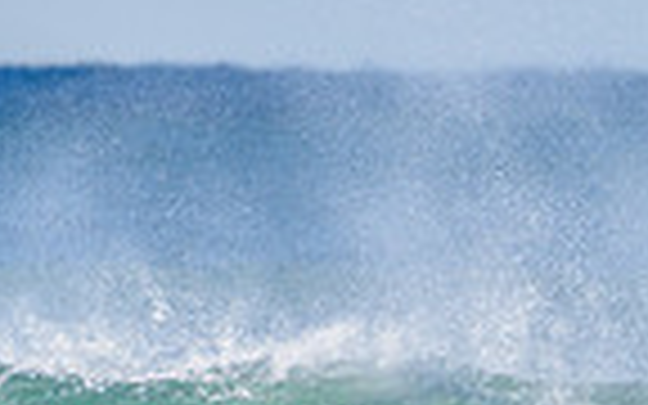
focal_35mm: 2094
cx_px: 831
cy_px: 592
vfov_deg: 0.6
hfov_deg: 1.0
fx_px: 36980
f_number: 5.6
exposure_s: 1/2000
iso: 180
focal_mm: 500
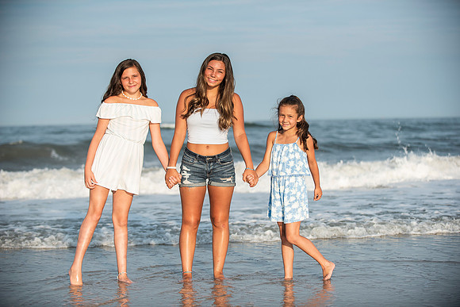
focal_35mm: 82
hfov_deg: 24.8
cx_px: 230
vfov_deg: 16.7
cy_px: 154
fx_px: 1048
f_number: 3.2
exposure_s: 1/4000
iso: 250
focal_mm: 82
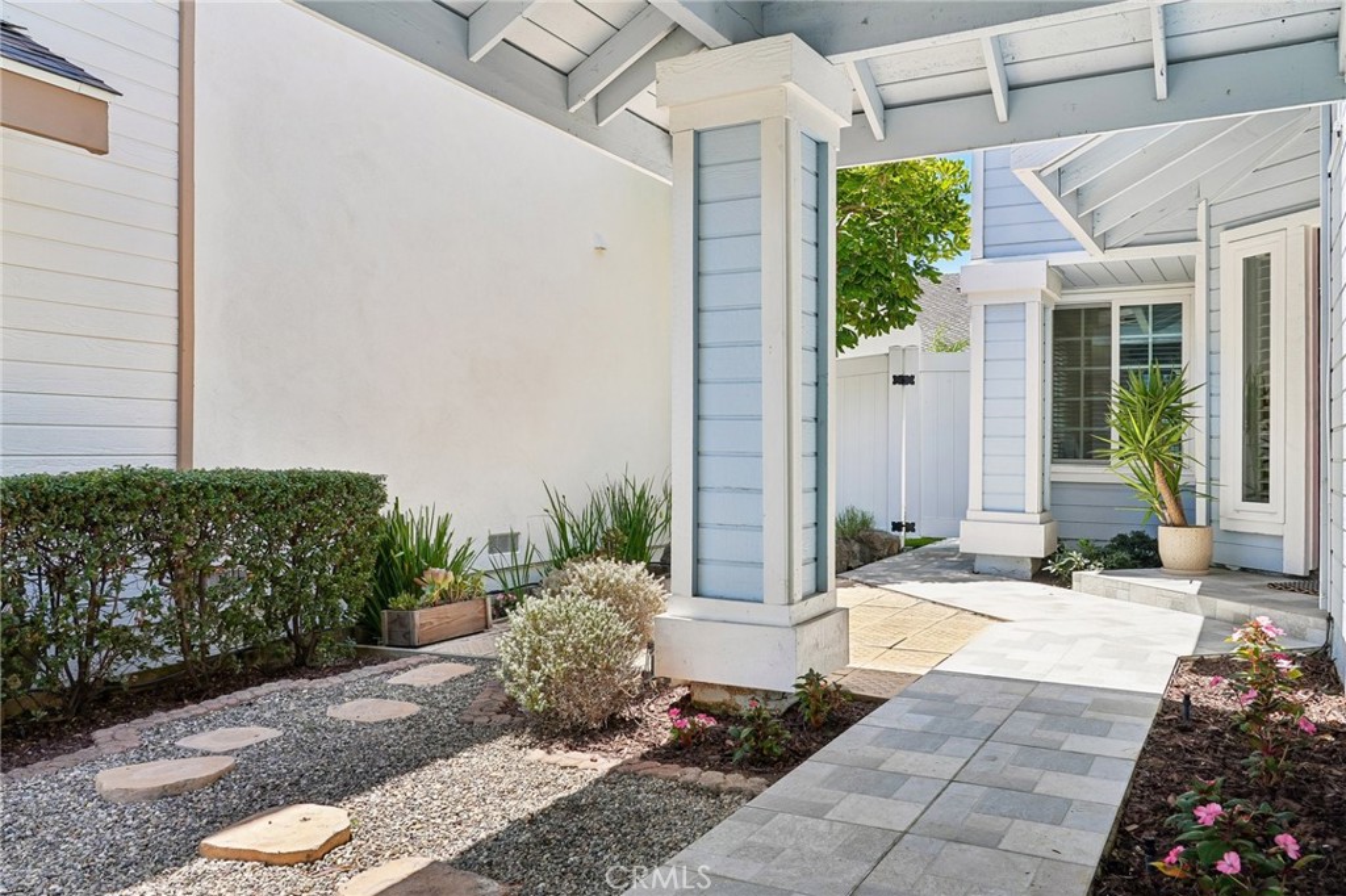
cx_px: 673
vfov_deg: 49.5
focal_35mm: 26
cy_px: 448
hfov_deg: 69.4
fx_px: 972
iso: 125
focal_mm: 26
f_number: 8
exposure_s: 1/125
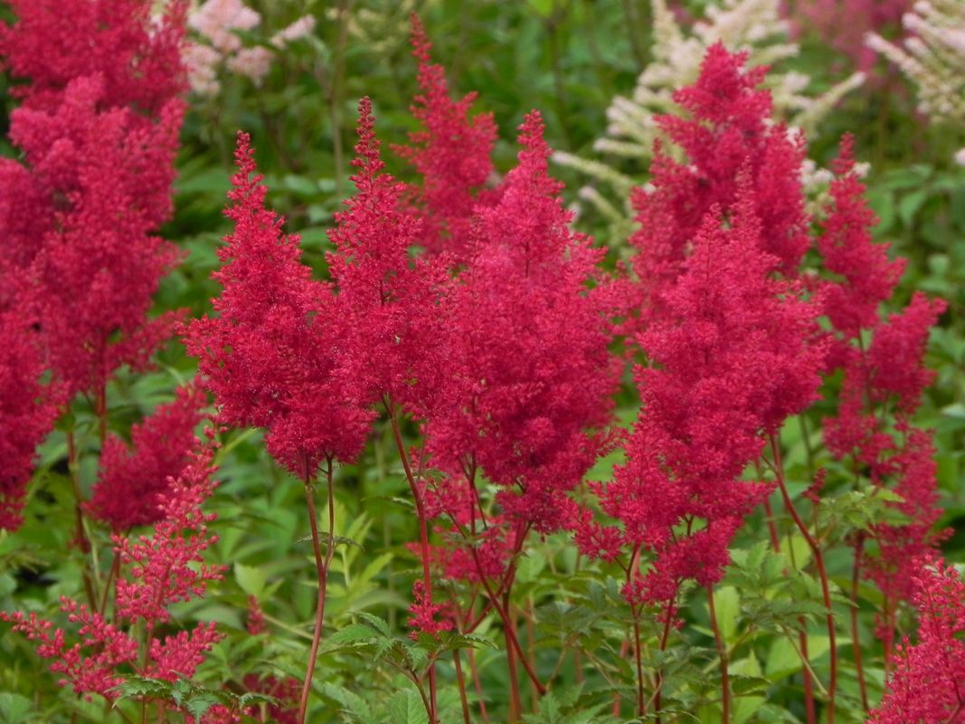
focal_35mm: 212
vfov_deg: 7.0
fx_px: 5909
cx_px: 482
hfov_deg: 9.3
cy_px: 362
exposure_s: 1/125
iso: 160
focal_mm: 37.7
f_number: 5.6
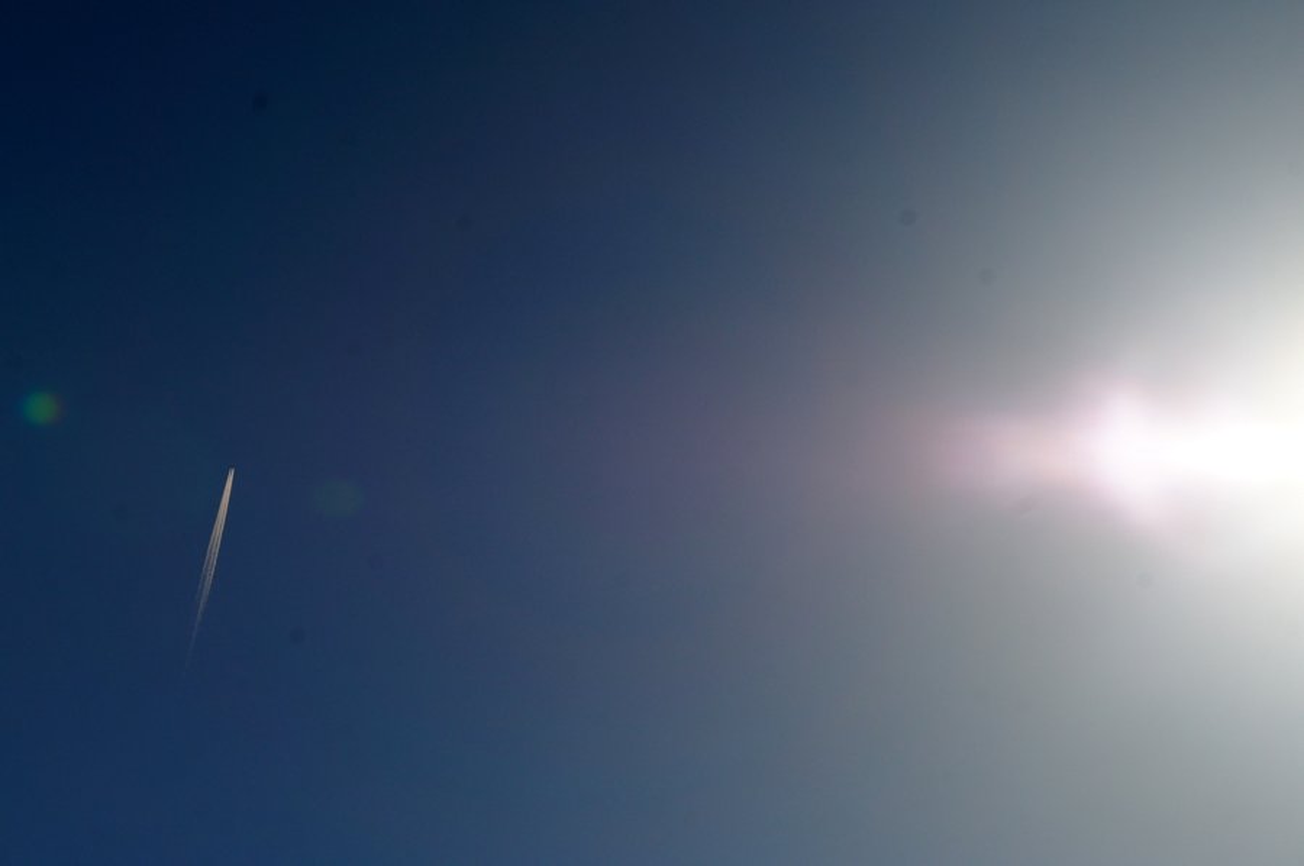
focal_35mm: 117
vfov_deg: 11.7
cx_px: 652
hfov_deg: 17.5
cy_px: 433
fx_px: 4233
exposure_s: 1/3200
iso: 200
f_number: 14
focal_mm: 78
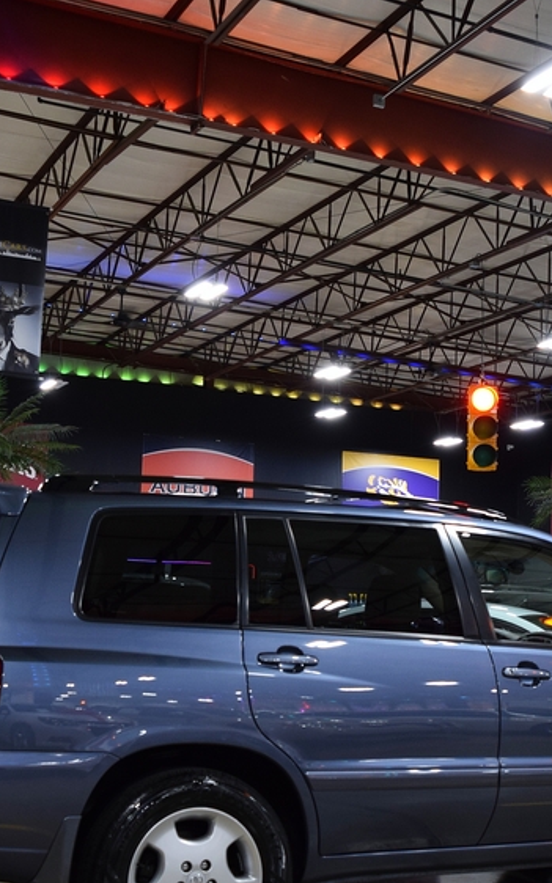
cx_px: 266
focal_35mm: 50
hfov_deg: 25.8
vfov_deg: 40.1
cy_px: 530
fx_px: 1204
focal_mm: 18
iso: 560
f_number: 4
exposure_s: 1/60
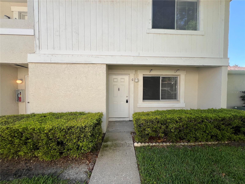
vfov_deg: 89.9
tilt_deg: -1.9
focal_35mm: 13
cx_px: 122
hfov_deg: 106.2
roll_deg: -0.3
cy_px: 92
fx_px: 92
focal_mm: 1.57
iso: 32
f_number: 1.8
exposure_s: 1/521
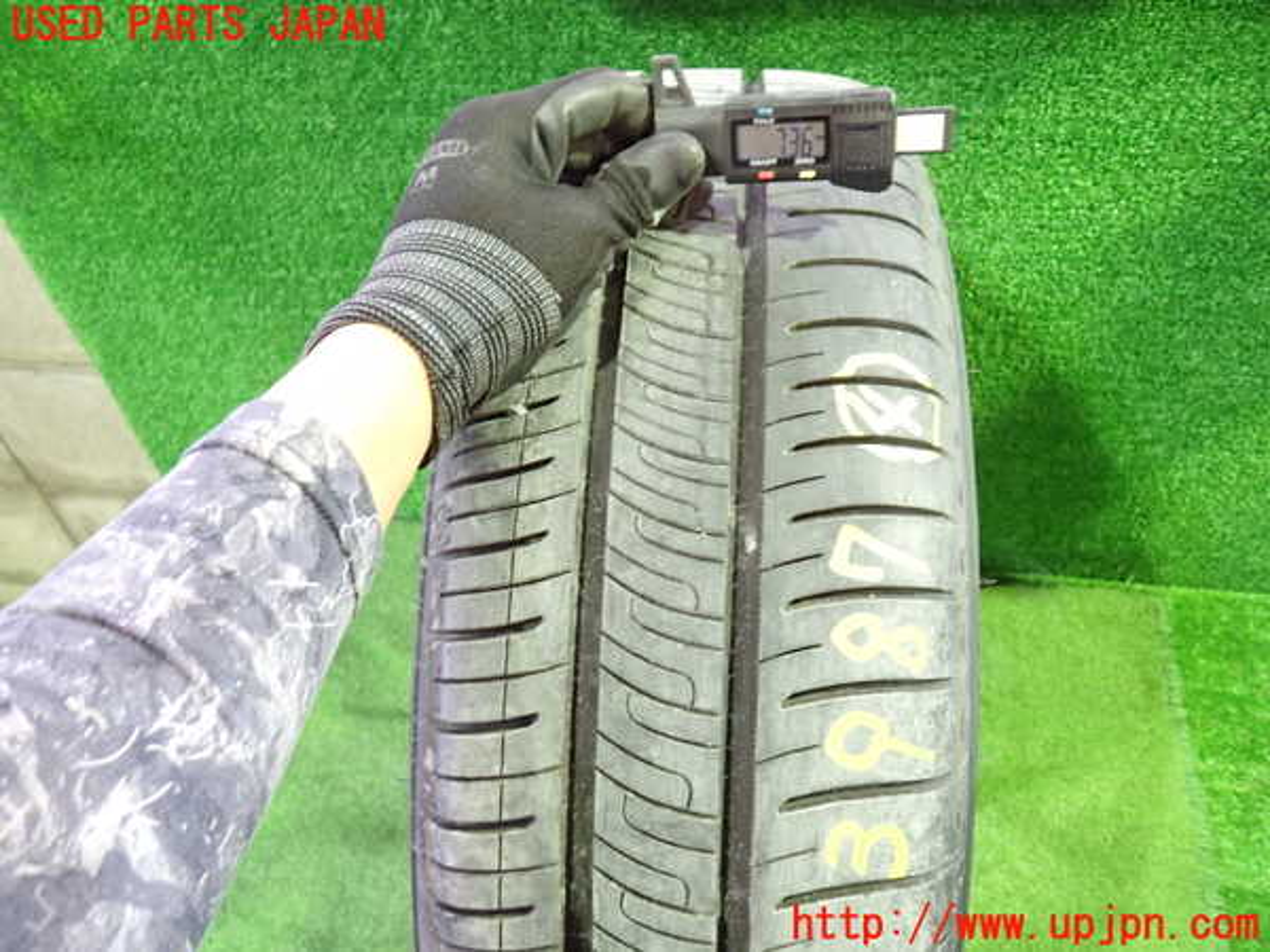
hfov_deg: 63.4
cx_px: 635
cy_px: 476
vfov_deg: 49.7
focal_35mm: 28
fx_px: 1027
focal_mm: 5.05
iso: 800
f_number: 2.2
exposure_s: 1/20
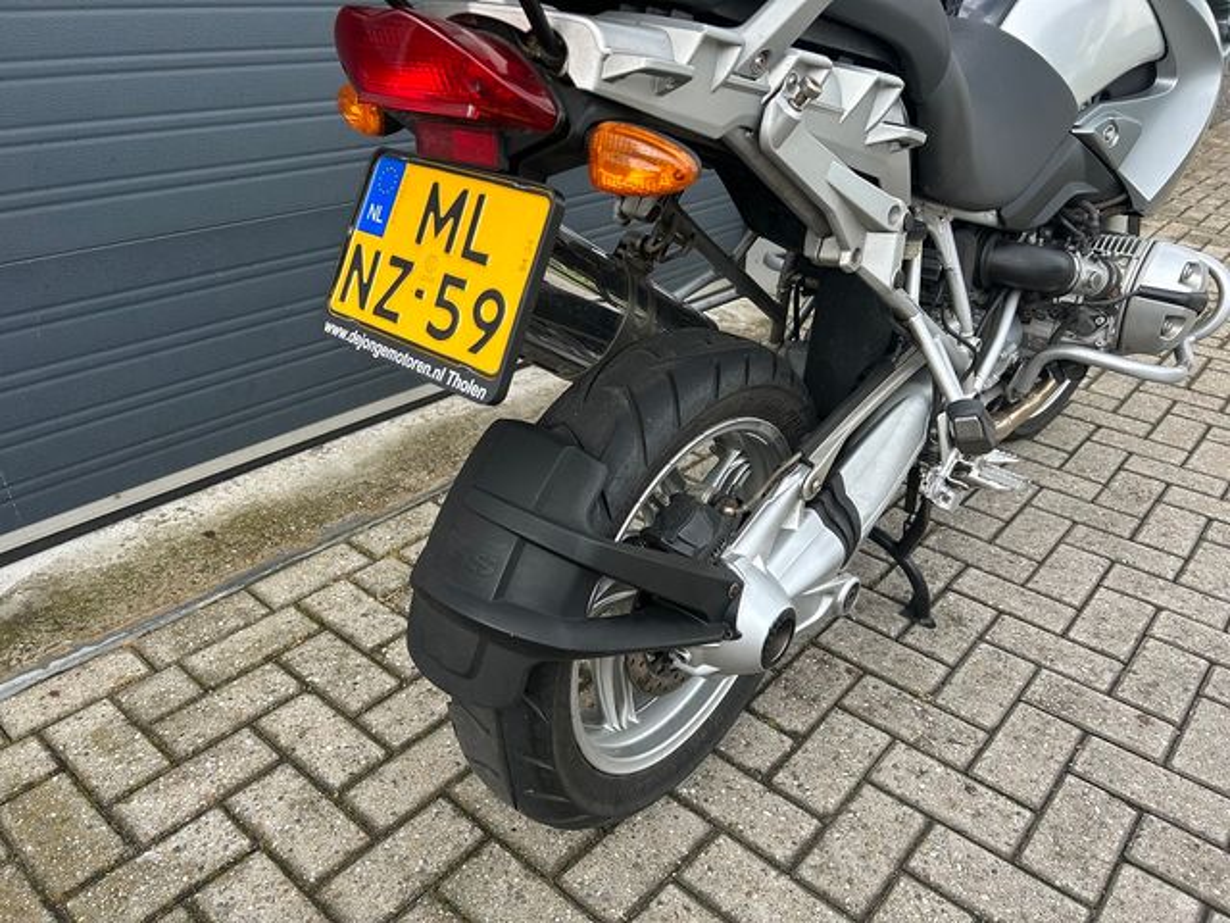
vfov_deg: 53.1
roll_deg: -0.1
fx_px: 924
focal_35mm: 26
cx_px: 615
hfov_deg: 67.3
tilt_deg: -26.7
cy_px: 462
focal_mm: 5.7
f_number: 1.5
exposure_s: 1/148
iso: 32
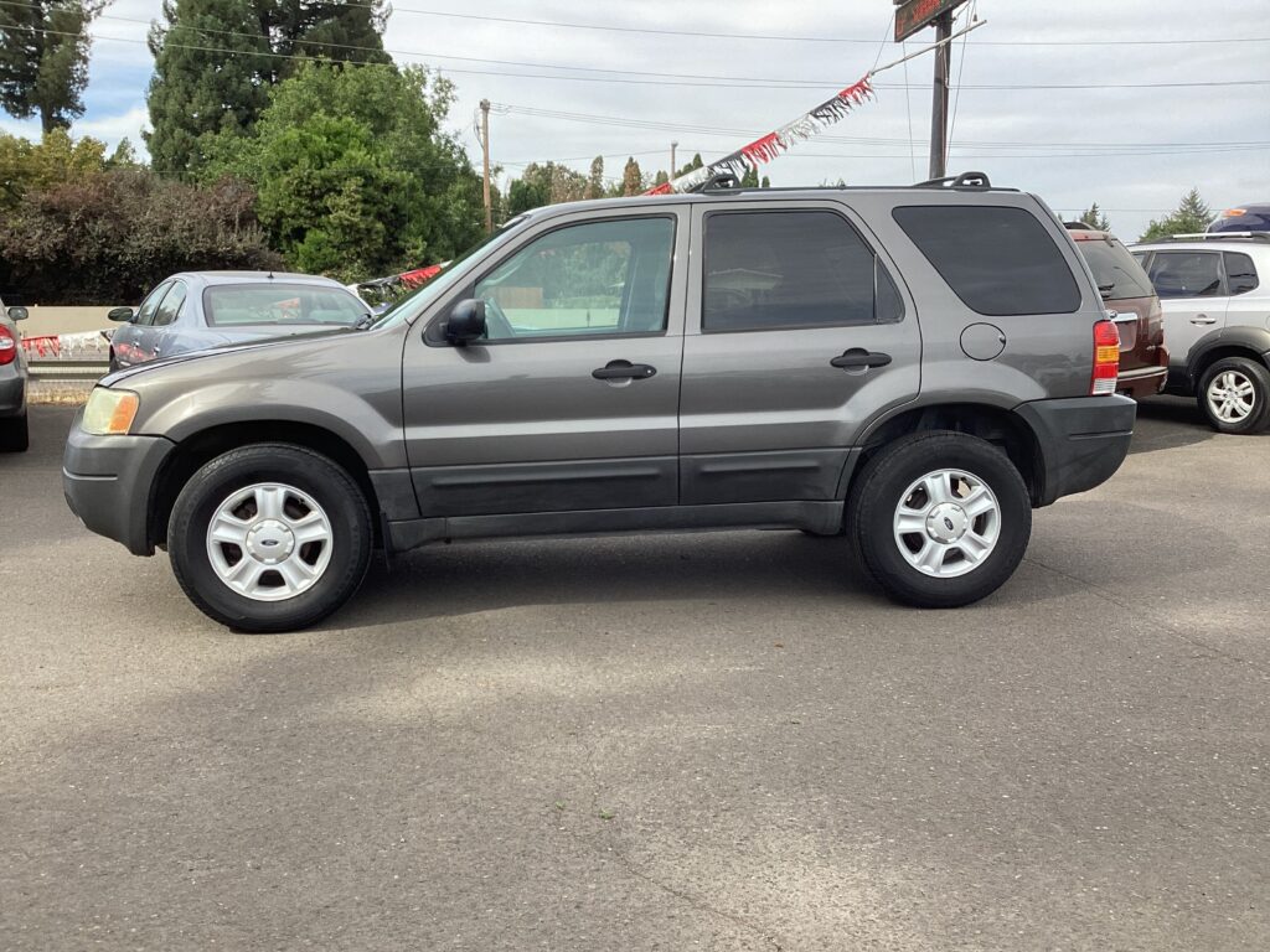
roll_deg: -0.6
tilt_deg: -8.8
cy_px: 476
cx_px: 635
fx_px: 1137
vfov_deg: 45.4
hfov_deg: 58.4
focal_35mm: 31
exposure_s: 1/497
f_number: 2.4
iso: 25
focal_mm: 3.3
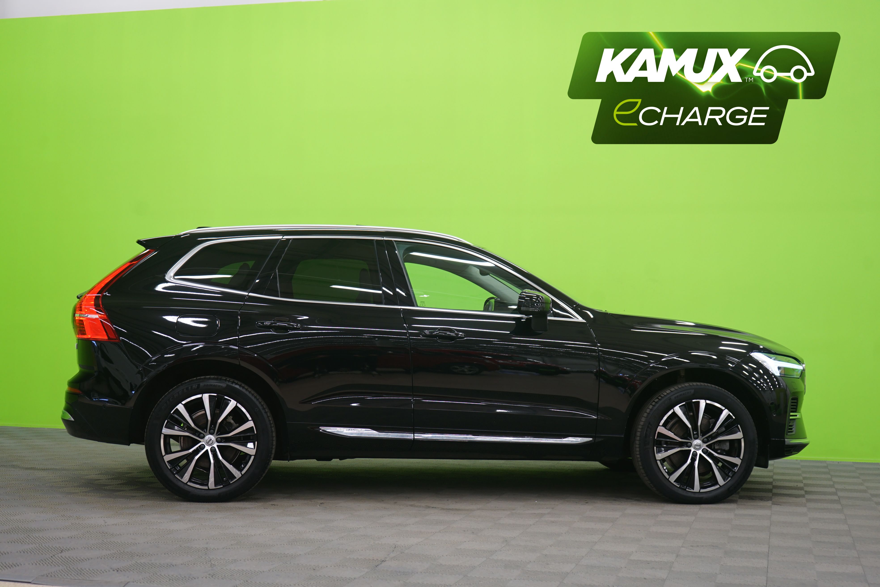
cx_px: 440
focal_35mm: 47
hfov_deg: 41.9
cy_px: 294
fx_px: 1149
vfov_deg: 28.6
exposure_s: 1/6
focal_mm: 47
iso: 400
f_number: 5
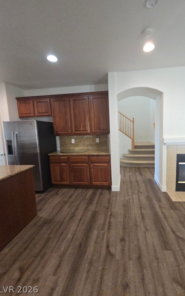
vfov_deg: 105.3
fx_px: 113
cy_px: 146
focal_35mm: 14
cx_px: 109
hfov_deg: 78.0
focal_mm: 2.2
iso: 400
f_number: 2.2
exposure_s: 1/60
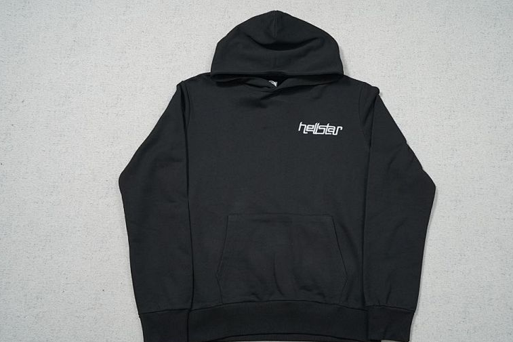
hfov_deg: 51.9
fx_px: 527
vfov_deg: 35.9
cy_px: 180
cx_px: 266
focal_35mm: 37
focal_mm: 35
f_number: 10
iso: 1600
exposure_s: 1/100
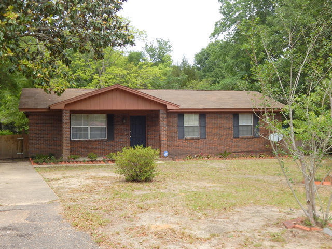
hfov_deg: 43.9
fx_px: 412
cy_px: 124
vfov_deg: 33.6
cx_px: 166
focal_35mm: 43
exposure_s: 1/640
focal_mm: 7.7
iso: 125
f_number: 3.6
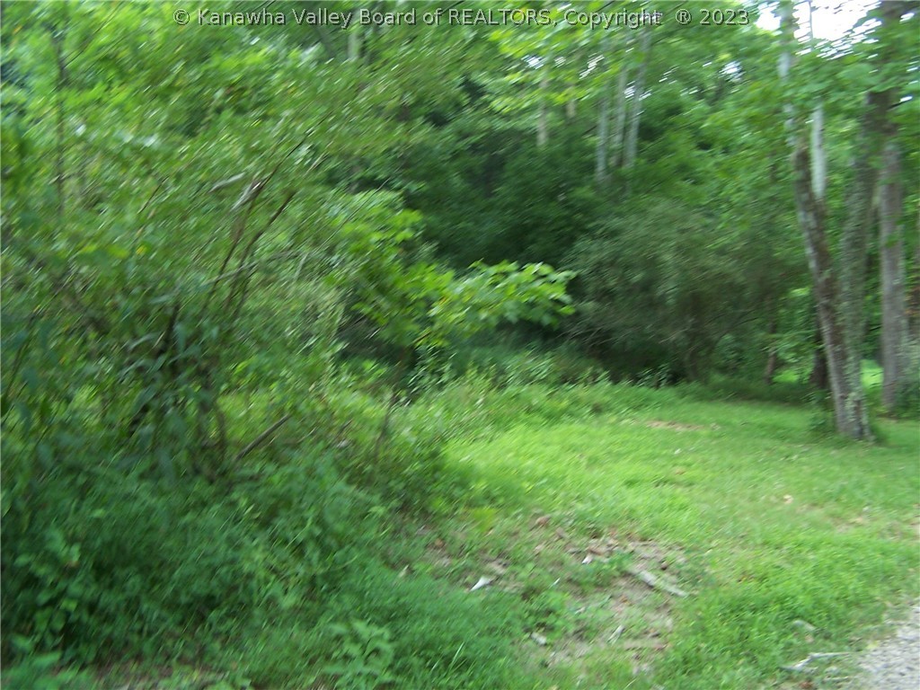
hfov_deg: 49.0
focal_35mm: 38
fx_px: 1010
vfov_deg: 37.7
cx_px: 460
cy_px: 345
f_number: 2.8
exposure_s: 1/90
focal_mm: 6.3
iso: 80
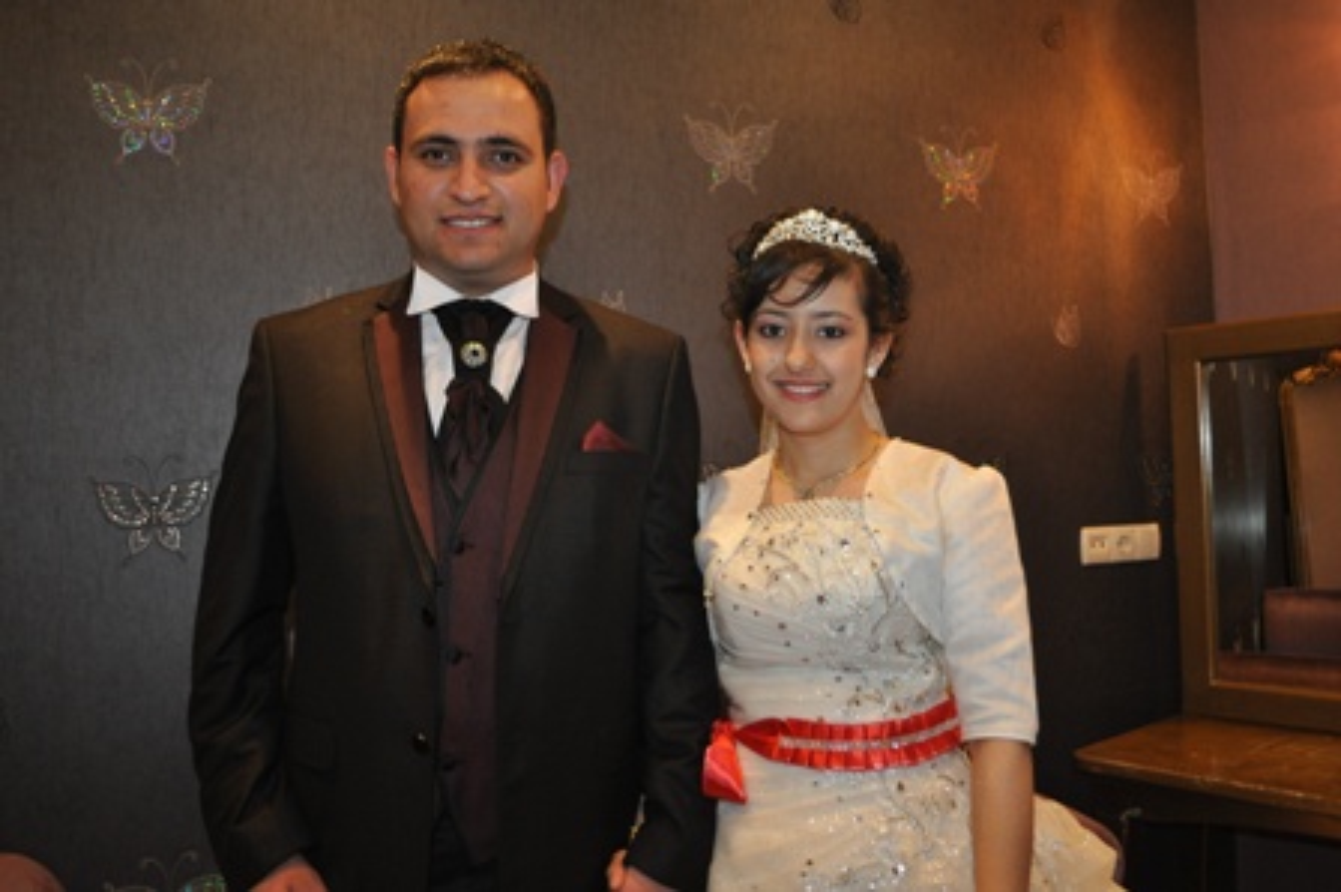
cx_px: 670
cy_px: 446
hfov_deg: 62.0
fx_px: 1117
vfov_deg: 43.5
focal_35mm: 30
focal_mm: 20
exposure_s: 1/60
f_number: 3.8
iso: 800
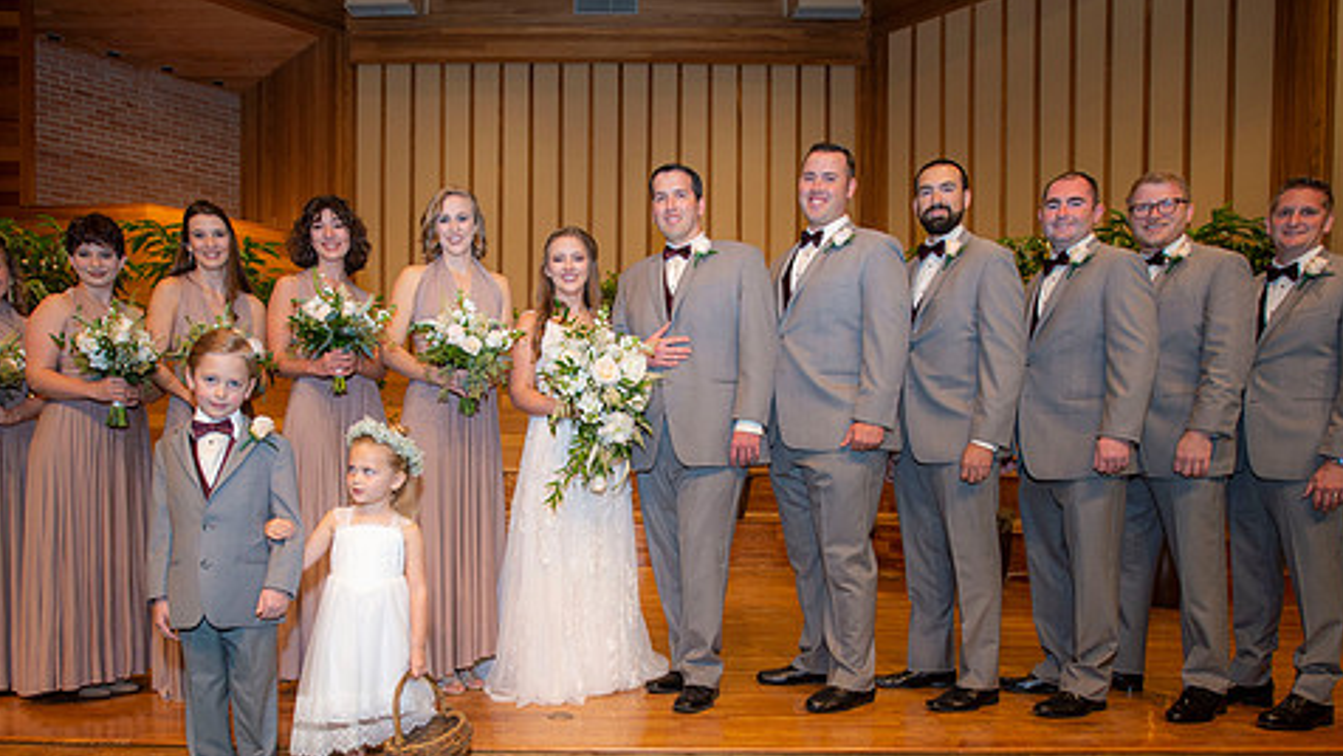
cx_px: 616
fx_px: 962
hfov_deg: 69.7
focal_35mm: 27
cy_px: 512
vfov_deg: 42.3
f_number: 3.5
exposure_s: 1/160
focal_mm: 19
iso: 800
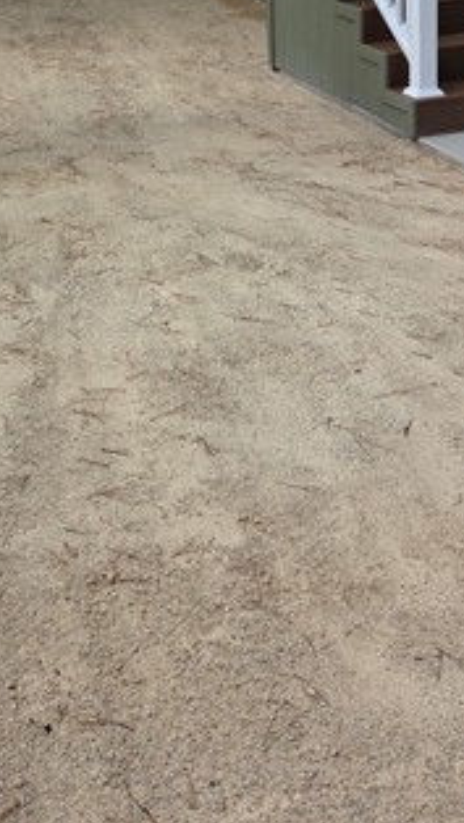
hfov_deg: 23.3
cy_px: 136
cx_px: 126
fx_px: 1114
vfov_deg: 38.6
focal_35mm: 51
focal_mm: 5.4
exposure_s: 1/3399
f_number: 1.8
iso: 80
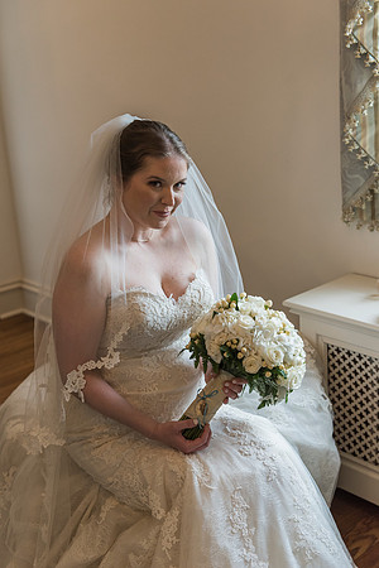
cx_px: 190
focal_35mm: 50
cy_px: 284
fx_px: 790
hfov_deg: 27.0
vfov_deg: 39.6
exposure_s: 1/250
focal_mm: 50
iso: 1000
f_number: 3.5
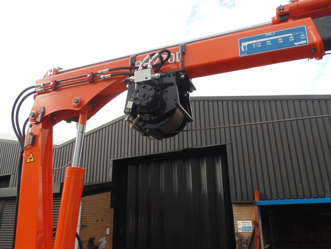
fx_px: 258
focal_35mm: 27
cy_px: 128
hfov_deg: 65.3
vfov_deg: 51.3
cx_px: 159
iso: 80
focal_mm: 4
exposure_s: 1/320
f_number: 3.1
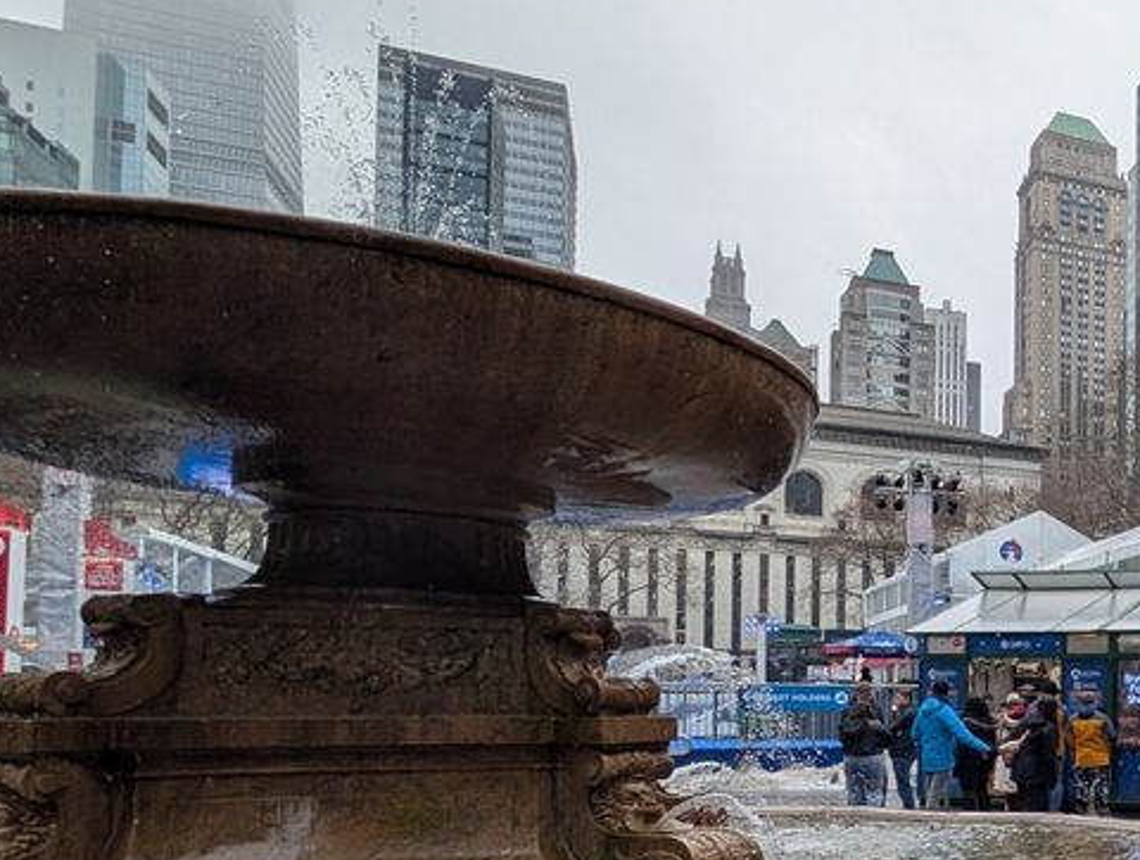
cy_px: 663
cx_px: 1278
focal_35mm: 32
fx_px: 1056
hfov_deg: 43.0
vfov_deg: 42.7
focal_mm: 2.02
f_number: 1.7
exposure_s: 1/1085
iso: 60
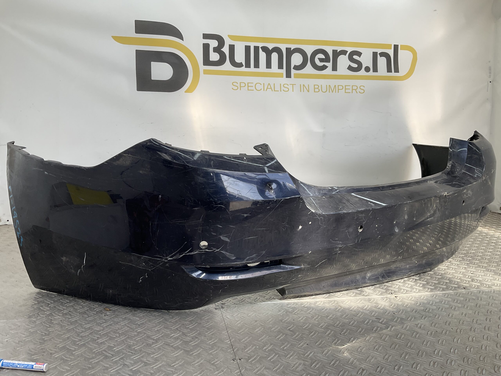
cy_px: 188
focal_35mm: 29
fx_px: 420
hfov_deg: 61.7
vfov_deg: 48.2
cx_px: 250
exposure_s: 1/247
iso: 16
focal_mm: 3
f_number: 1.8
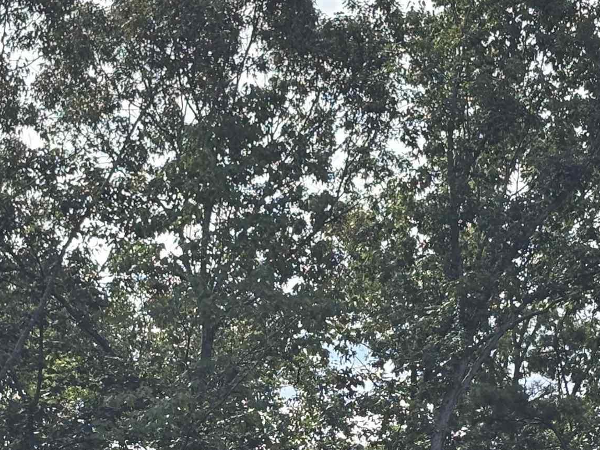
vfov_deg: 10.6
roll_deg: -1.5
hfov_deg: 14.2
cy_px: 466
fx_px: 2410
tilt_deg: +8.6
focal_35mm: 139
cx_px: 248
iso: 32
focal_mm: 5.96
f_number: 1.6
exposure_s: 1/1220
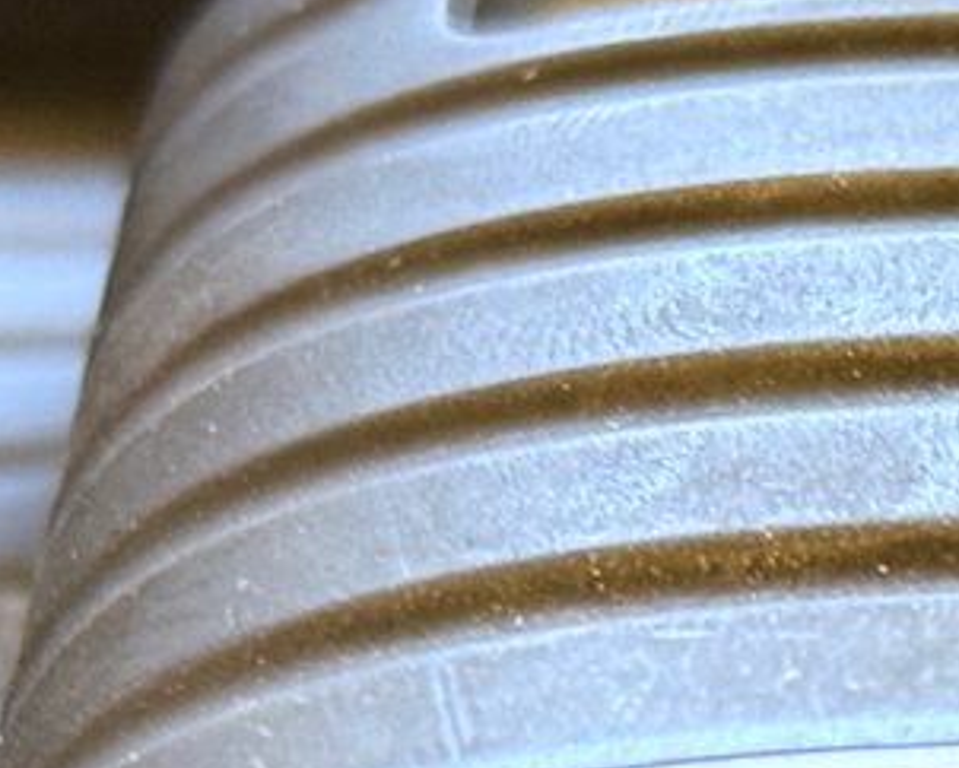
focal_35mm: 248
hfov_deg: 7.7
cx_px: 1238
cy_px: 1269
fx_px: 7043
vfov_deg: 6.1
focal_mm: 6.76
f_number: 1.78
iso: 200
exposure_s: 1/33
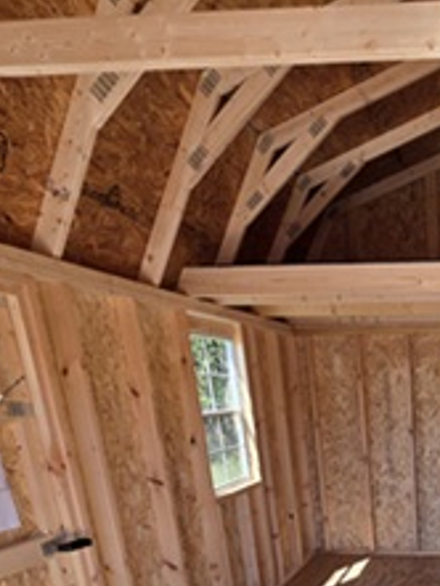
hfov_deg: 40.9
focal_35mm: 29
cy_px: 544
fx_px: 491
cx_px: 459
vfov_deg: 52.8
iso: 40
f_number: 1.9
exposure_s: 1/320
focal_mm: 2.2
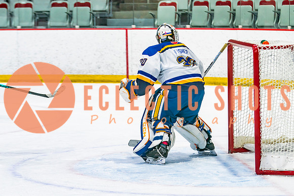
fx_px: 1445
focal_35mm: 177
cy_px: 126
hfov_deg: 11.6
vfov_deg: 7.8
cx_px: 152
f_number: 3.2
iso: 500
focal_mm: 110
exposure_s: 1/640
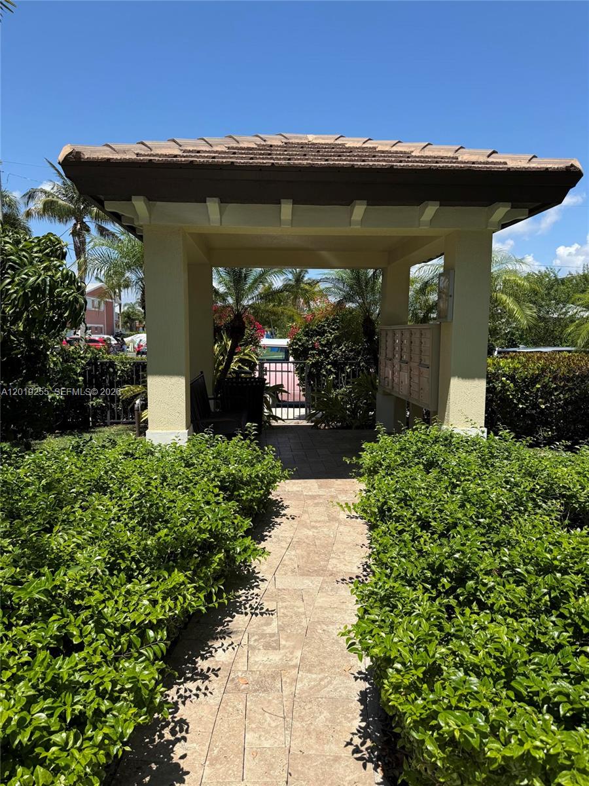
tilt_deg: -5.7
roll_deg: -0.5
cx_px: 294
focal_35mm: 24
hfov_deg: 56.8
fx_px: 544
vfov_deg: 71.6
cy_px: 393
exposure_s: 1/4167
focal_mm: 6.76
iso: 80
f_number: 1.78
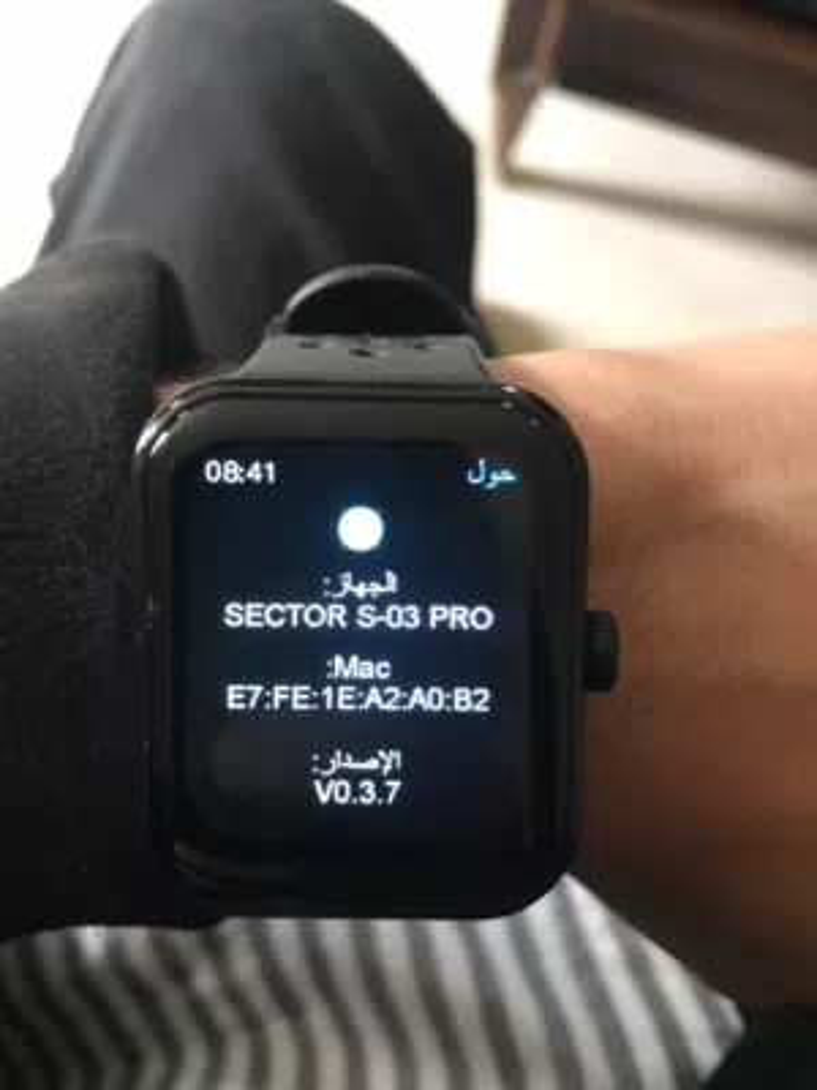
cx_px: 408
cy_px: 545
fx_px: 881
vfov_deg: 63.4
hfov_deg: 49.7
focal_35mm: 28
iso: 100
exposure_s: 1/13
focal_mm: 3.99
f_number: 1.8
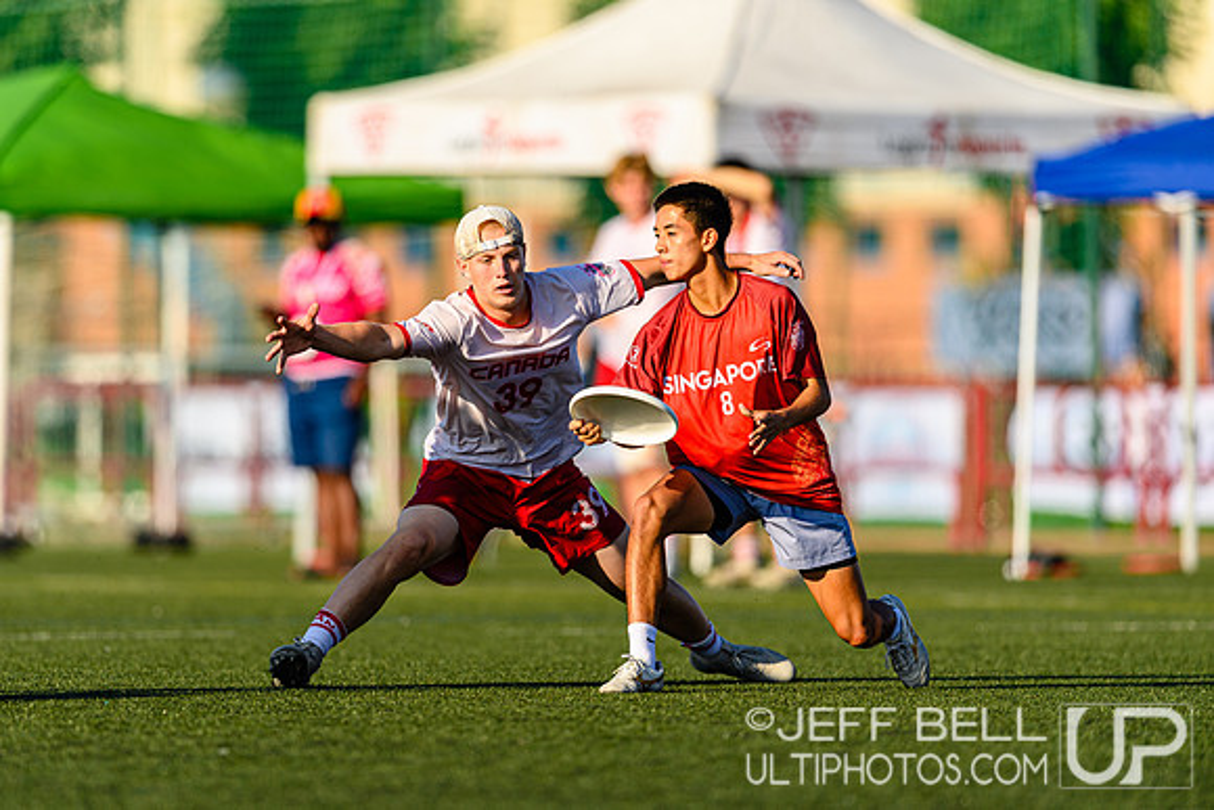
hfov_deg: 4.5
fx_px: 15562
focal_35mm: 461
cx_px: 514
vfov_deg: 3.0
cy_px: 405
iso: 100
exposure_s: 1/1600
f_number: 3.2
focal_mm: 400
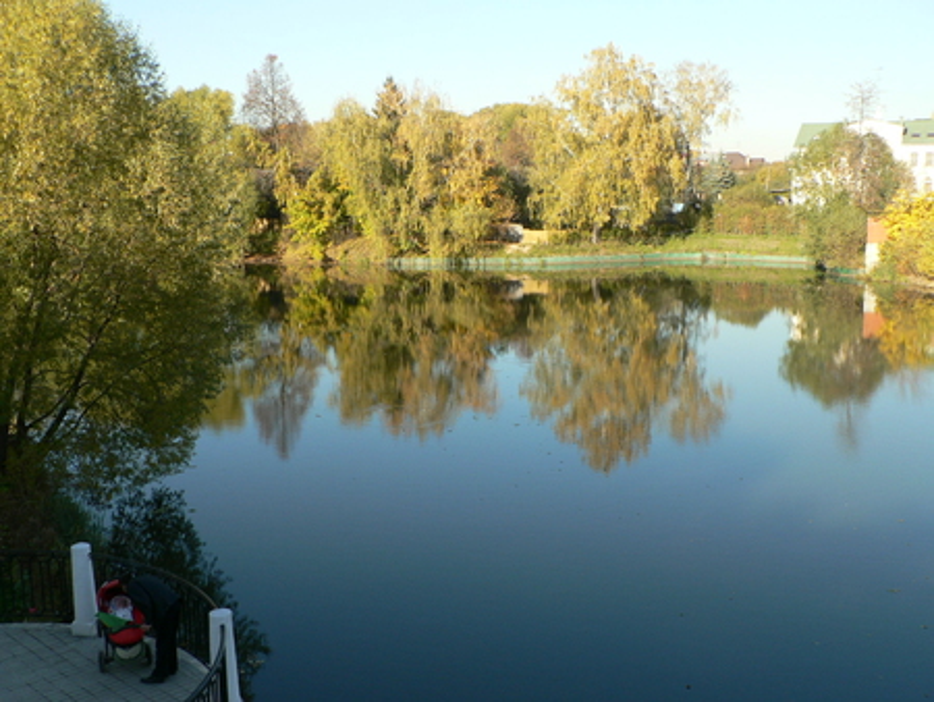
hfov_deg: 51.3
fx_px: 972
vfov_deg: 39.7
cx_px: 467
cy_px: 351
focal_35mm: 36
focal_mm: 6
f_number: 4
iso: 80
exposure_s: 1/200
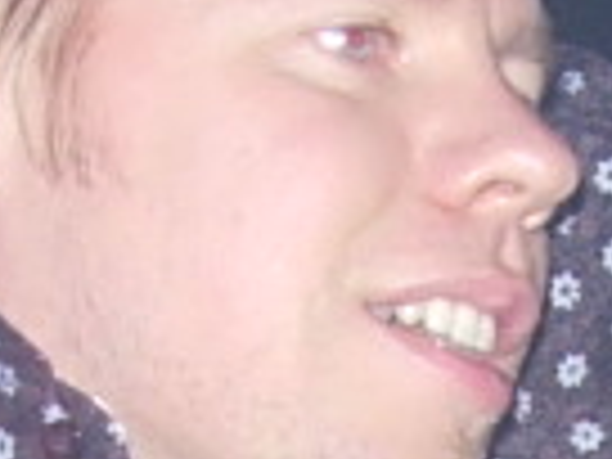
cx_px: 801
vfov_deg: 4.9
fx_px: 5074
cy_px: 1539
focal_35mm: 287
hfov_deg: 6.8
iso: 79
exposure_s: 1
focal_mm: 7.8
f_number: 2.8
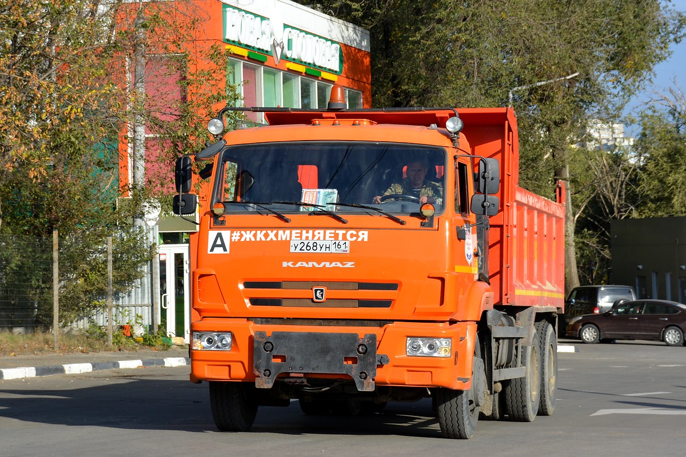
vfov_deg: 17.5
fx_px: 1486
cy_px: 228
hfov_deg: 26.0
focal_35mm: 78
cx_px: 343
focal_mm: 52
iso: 400
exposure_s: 1/1600
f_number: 5.6
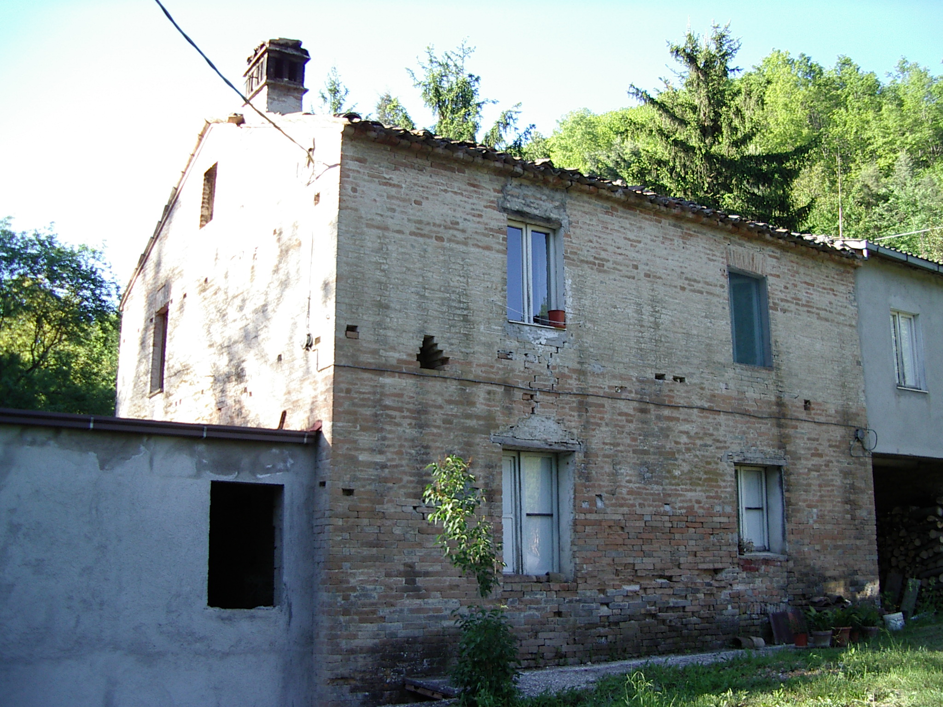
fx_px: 1035
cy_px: 354
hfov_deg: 49.0
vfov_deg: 37.7
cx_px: 472
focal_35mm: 38
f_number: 2.6
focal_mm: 5.8
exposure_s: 1/160
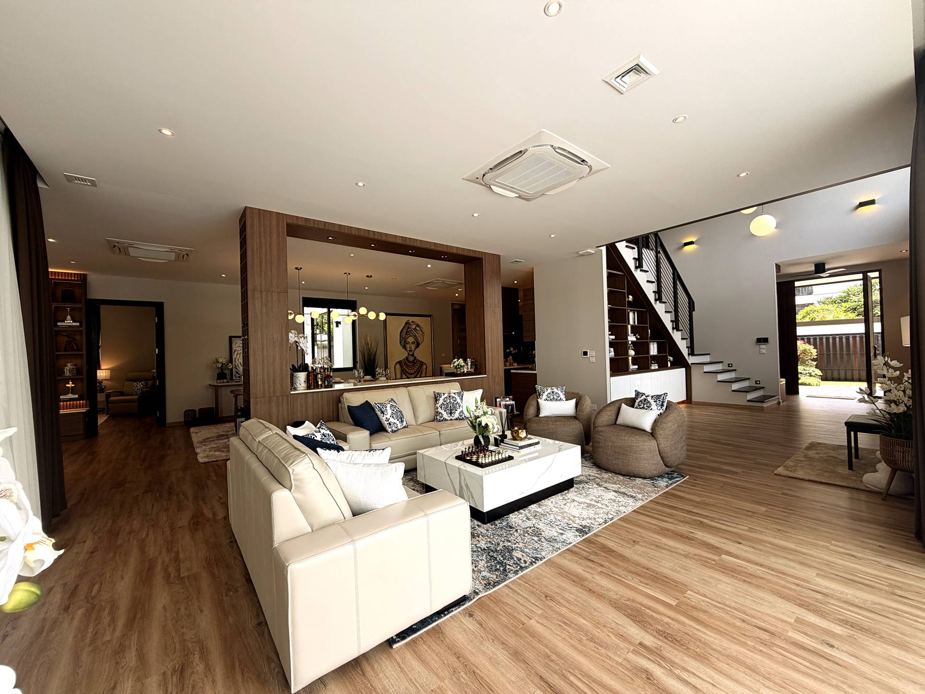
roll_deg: +2.2
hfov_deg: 102.1
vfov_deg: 85.7
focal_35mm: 14
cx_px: 462
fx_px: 374
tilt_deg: +0.3
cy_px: 347
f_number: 2.2
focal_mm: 2.22
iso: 40
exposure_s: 1/169
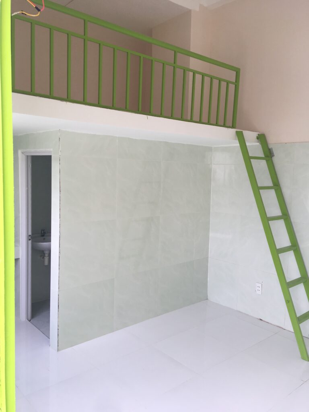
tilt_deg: -4.9
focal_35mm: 29
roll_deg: -2.0
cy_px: 206
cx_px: 154
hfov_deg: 48.2
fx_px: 345
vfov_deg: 61.7
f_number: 2.2
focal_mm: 4.15
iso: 25
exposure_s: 1/180
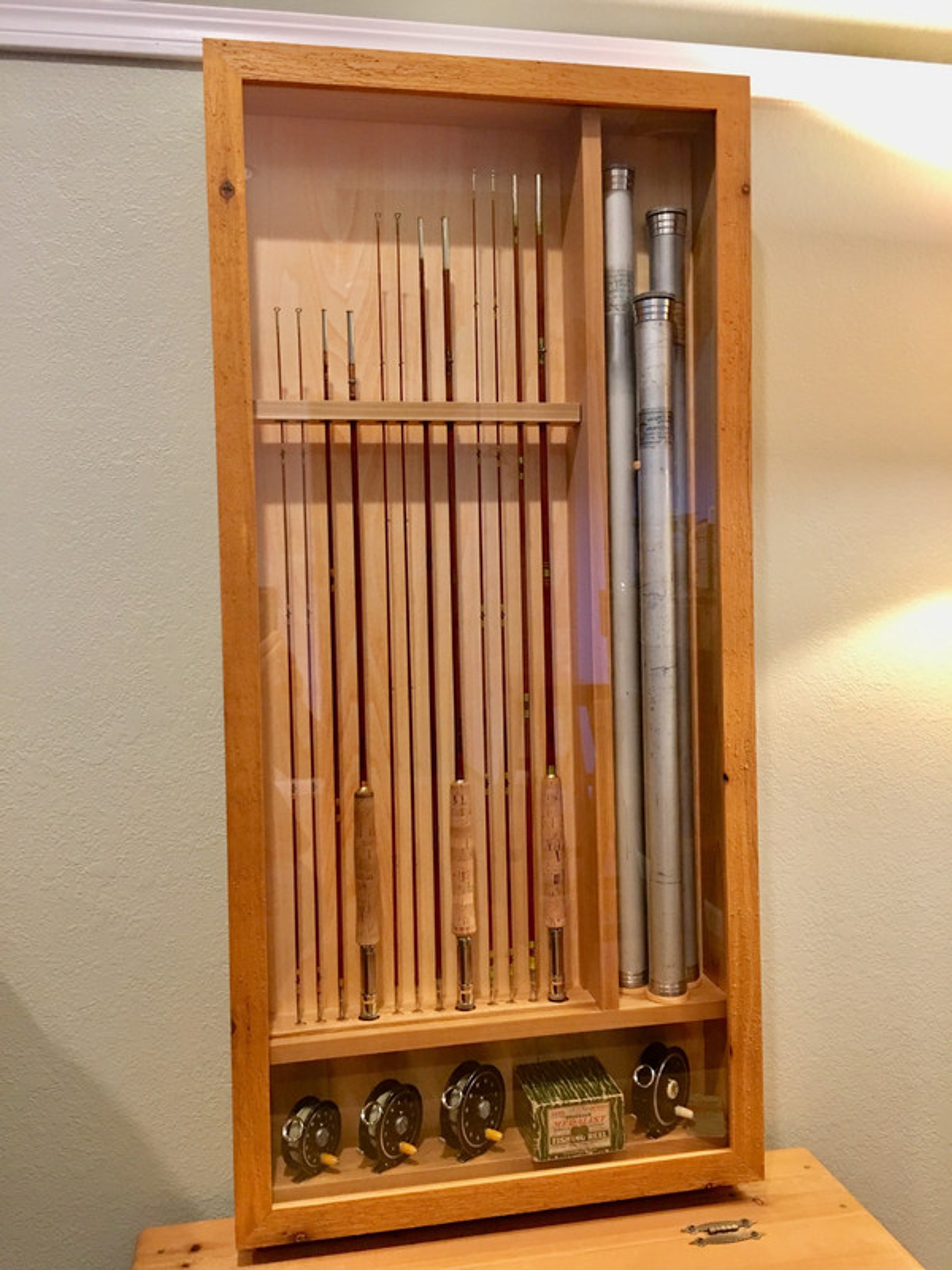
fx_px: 1063
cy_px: 635
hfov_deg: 48.2
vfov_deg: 61.7
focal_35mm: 29
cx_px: 476
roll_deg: +0.2
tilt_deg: -0.3
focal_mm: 4.15
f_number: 2.2
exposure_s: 1/10
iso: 80
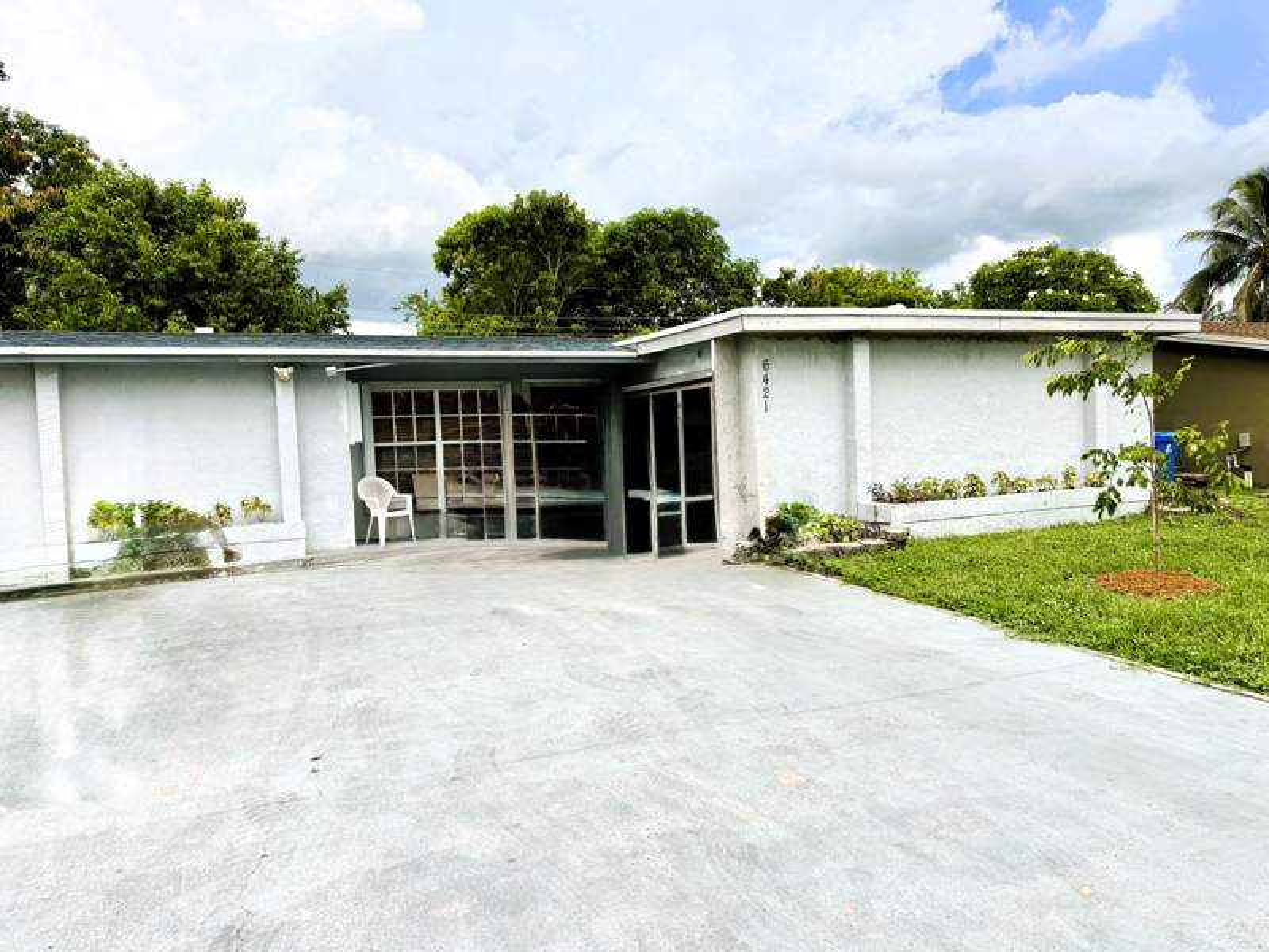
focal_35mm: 24
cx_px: 634
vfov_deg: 56.8
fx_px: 880
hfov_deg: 71.6
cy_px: 476
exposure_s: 1/4167
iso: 80
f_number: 1.78
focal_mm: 6.76
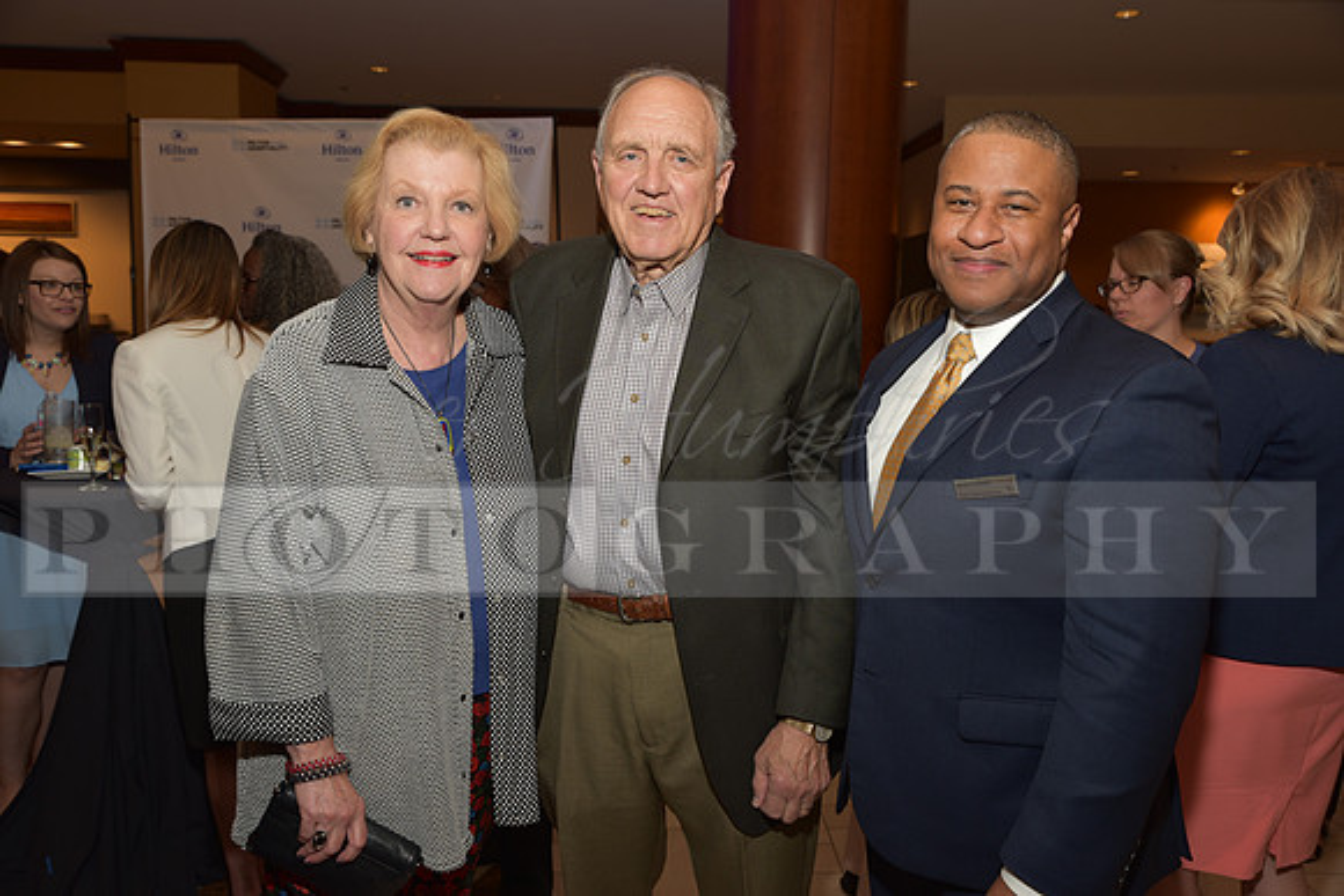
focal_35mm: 29
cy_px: 448
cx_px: 672
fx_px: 1083
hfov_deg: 63.6
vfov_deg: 45.0
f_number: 5
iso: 200
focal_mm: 29
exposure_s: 1/60
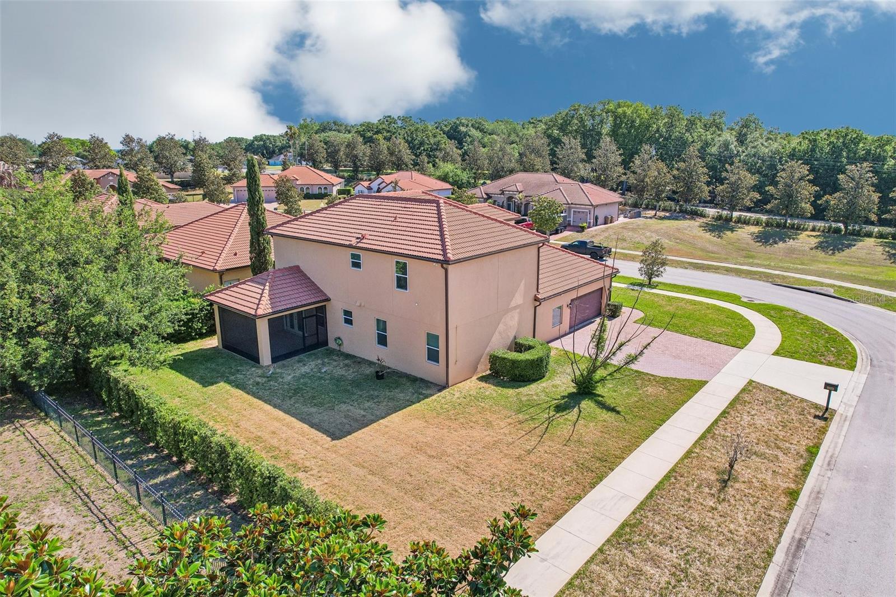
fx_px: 547
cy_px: 298
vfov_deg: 57.2
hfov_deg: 78.6
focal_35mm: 22
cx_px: 448
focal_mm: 8.4
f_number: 2.8
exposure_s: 1/2000
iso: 100
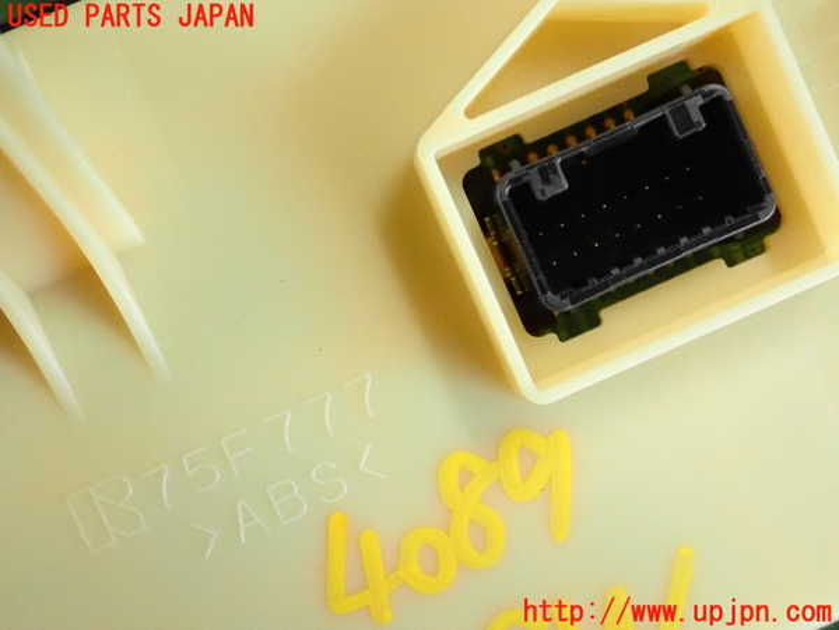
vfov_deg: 30.9
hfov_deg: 40.4
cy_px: 315
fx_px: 1139
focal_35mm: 47
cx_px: 420
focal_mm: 8.4
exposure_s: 1/125
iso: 2000
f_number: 3.1
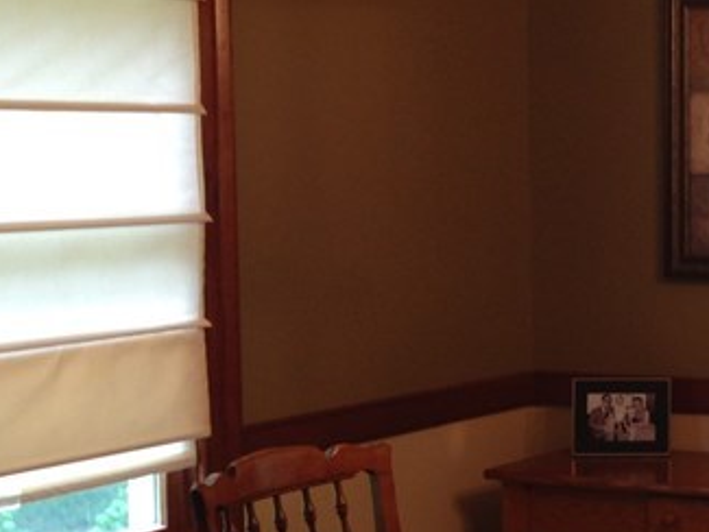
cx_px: 884
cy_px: 312
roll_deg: +1.6
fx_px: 2131
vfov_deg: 14.2
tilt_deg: -3.5
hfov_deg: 17.8
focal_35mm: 104
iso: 64
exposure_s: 1/20
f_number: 2.4
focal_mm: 4.12
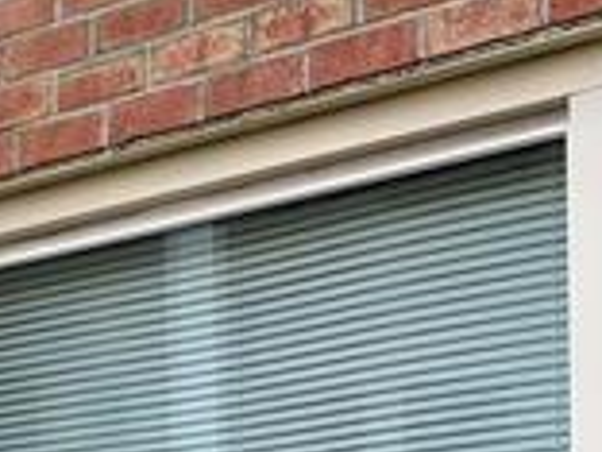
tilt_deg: +0.6
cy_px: 734
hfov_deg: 9.3
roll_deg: +0.5
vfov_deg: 8.4
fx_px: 2974
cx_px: -1177
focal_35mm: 171
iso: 50
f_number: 1.6
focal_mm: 5.96
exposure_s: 1/121
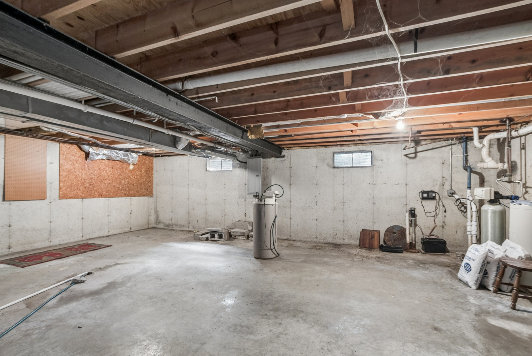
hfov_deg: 100.4
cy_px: 178
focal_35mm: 15
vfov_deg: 77.4
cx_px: 266
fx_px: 222
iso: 400
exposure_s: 1.3
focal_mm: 10
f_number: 8
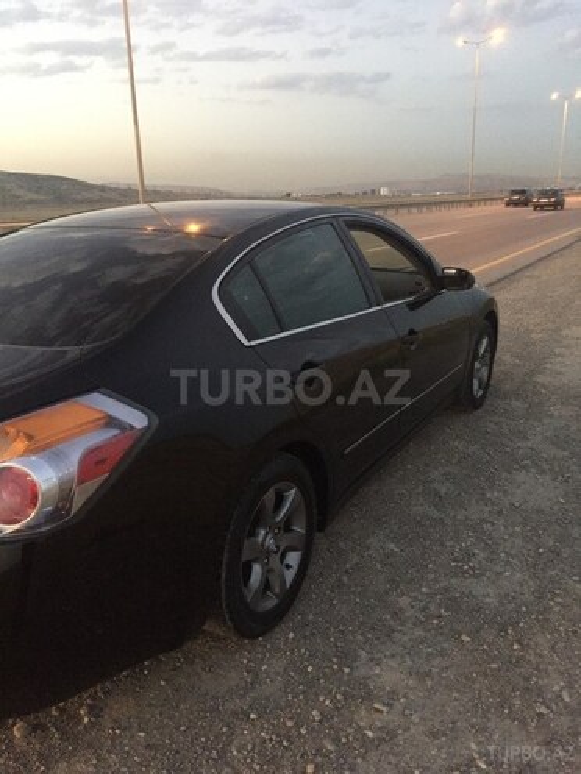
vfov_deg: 61.7
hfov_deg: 48.2
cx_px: 290
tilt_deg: -13.9
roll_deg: +1.7
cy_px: 387
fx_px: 649
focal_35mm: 29
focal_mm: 4.15
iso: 250
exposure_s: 1/20
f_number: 2.2
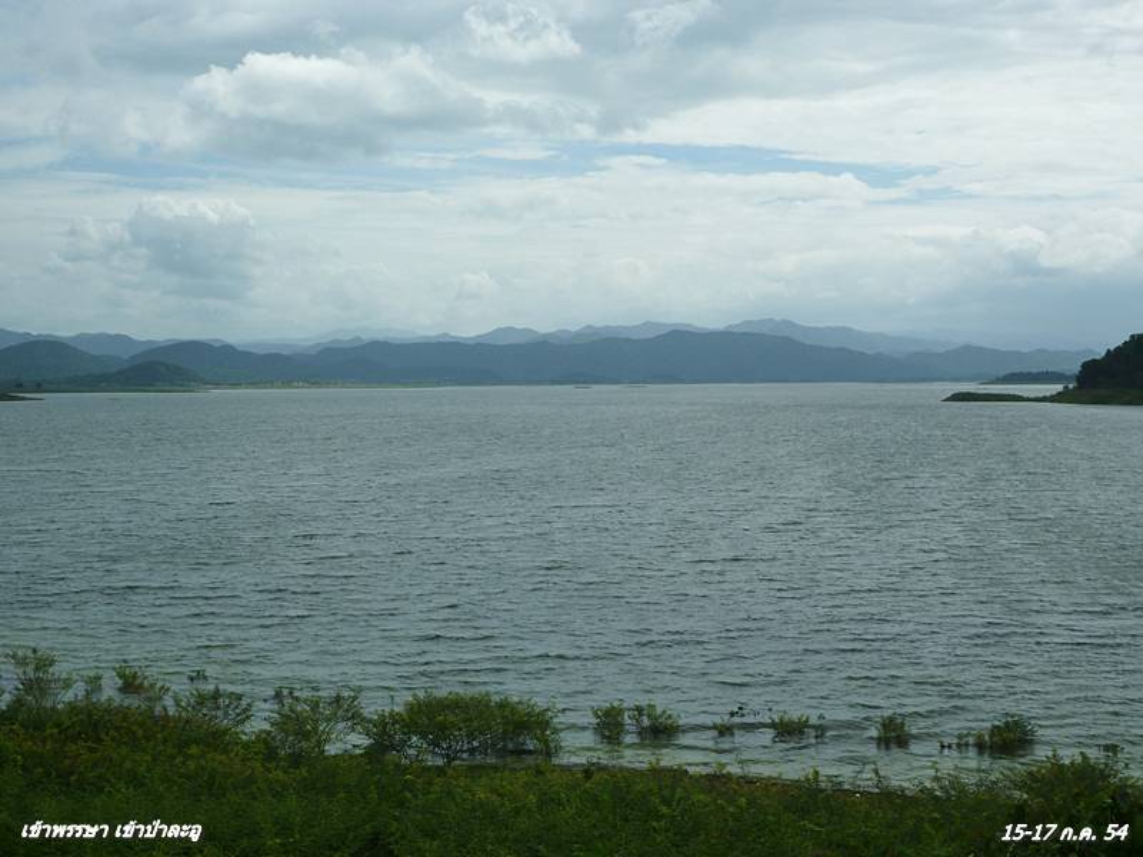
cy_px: 428
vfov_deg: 30.9
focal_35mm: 47
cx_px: 572
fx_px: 1552
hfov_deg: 40.4
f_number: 4.5
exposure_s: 1/1300
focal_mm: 8.4
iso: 80
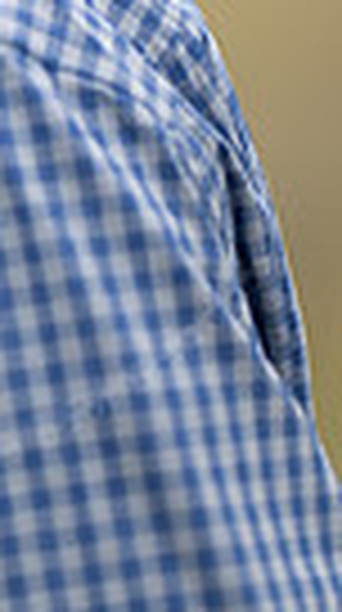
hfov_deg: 4.1
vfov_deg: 7.3
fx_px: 4780
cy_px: -68
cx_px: -315
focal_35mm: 295
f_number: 1.3
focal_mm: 85
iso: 500
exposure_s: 1/400
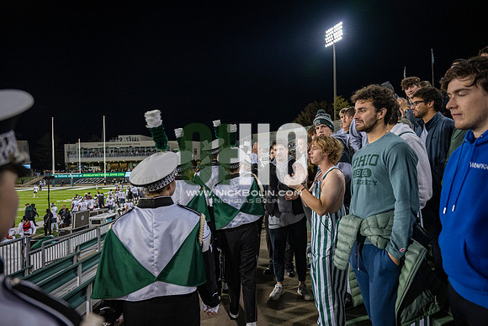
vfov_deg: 53.2
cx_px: 244
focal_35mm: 24
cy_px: 163
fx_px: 325
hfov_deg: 73.7
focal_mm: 24
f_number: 3.2
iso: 1250
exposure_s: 1/500
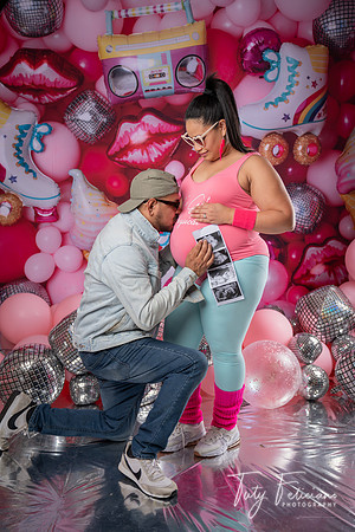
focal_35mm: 40
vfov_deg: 48.5
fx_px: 592
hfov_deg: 33.4
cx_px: 178
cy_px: 266
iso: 50
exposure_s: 1/60
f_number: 3.5
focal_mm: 40
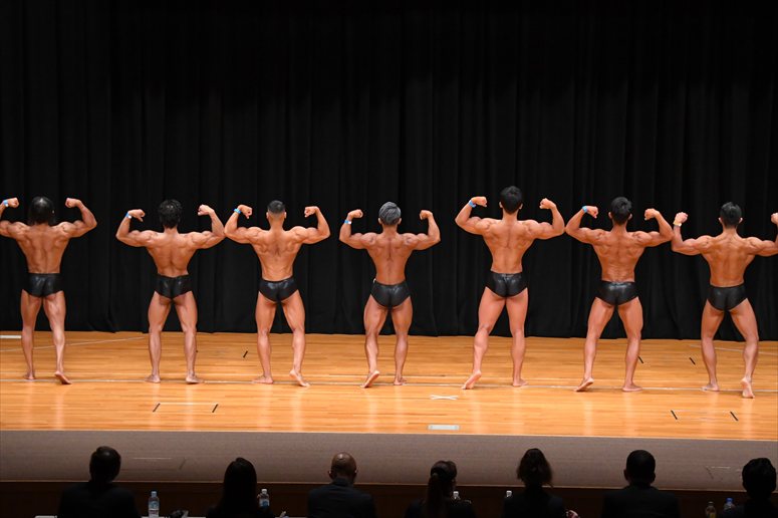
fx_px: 2527
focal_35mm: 117
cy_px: 259
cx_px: 389
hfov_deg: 17.5
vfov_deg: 11.7
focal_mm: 78
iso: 4000
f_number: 5.6
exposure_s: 1/400
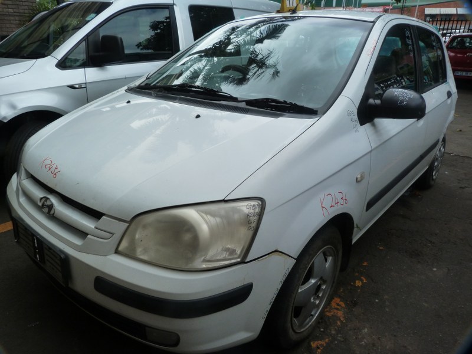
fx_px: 341
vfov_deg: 54.9
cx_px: 236
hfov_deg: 69.4
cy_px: 177
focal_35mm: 25
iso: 125
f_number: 5
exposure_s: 1/200
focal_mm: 4.5
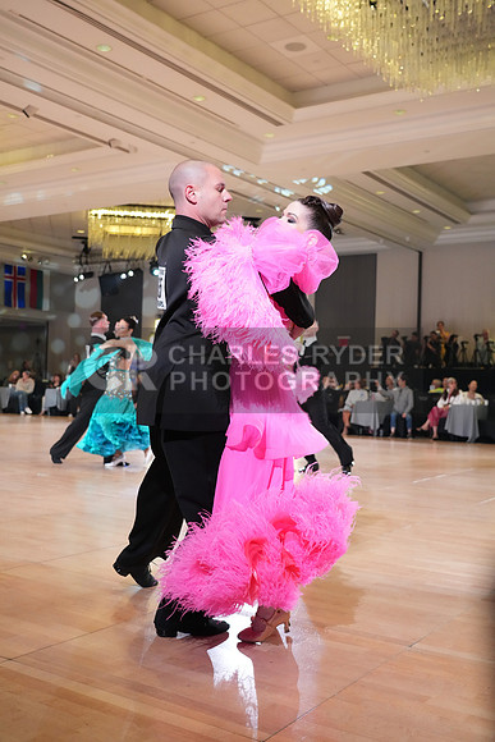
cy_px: 371
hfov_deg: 36.0
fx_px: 763
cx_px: 248
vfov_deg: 51.9
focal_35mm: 37
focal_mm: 37
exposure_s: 1/500
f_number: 4
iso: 5000
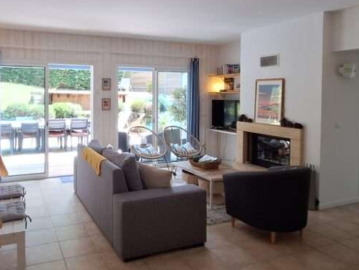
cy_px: 98
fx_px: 280
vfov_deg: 50.7
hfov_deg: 63.8
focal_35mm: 27
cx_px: 123
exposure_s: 1/60
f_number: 2.2
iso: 64
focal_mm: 1.74
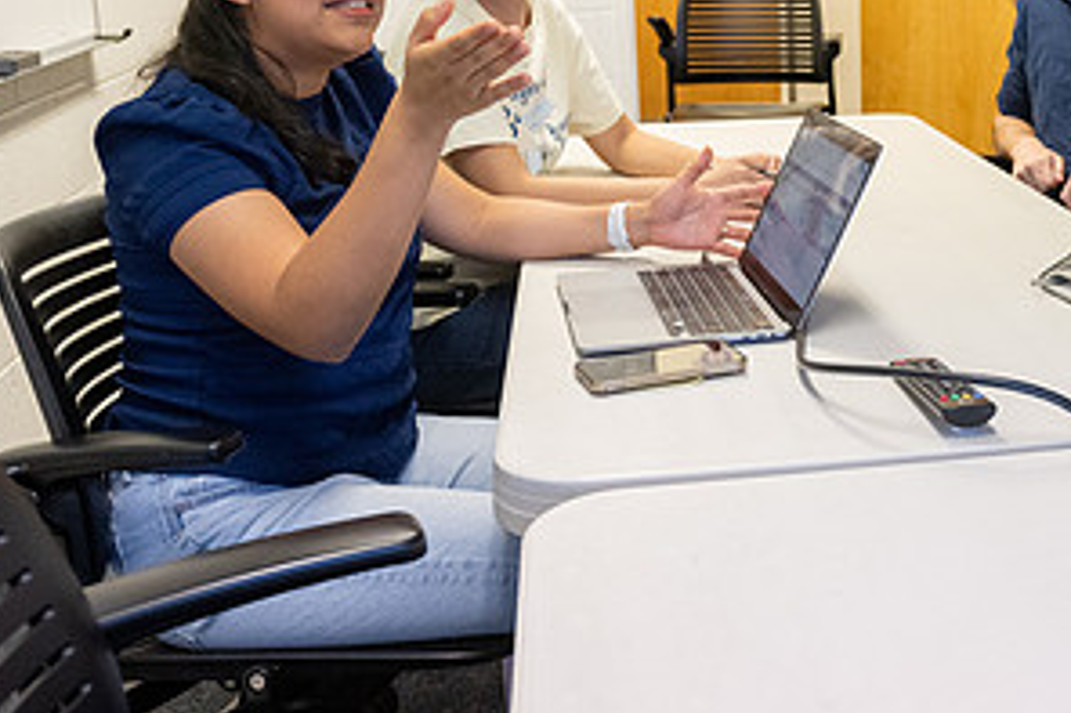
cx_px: 850
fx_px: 1397
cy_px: 201
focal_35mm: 47
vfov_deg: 28.3
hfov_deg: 40.3
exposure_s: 1/160
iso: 2500
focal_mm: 24
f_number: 3.5
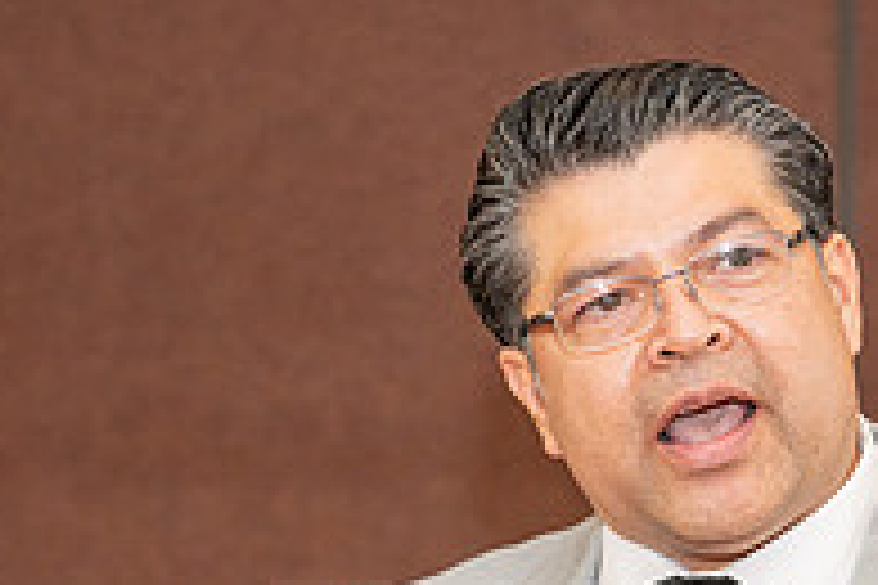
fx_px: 5072
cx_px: 662
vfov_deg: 6.6
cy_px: 691
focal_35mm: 208
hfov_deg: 9.9
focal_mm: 70
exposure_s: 1/125
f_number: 3.5
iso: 800
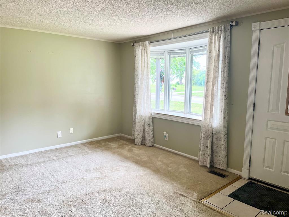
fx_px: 217
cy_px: 108
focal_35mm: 26
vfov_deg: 53.1
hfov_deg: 67.3
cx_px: 144
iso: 64
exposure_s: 1/120
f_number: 1.6
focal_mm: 5.1
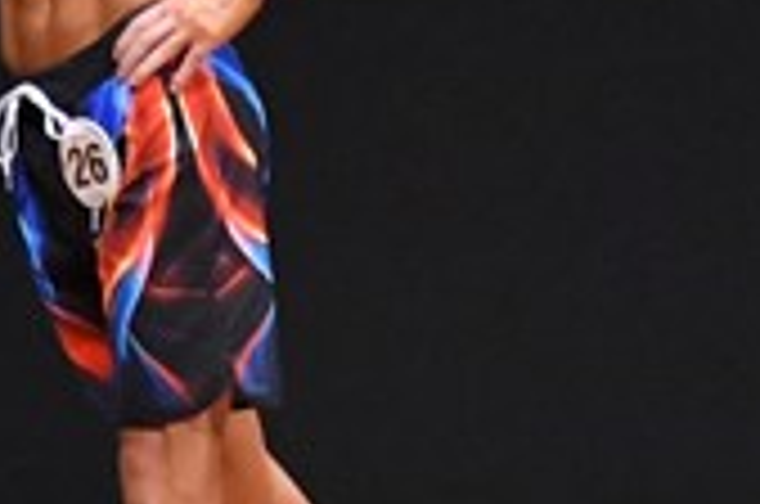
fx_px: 21766
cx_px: 762
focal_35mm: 1033
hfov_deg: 2.0
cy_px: 158
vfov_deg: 1.3
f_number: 5.6
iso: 8000
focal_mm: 150
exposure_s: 1/400
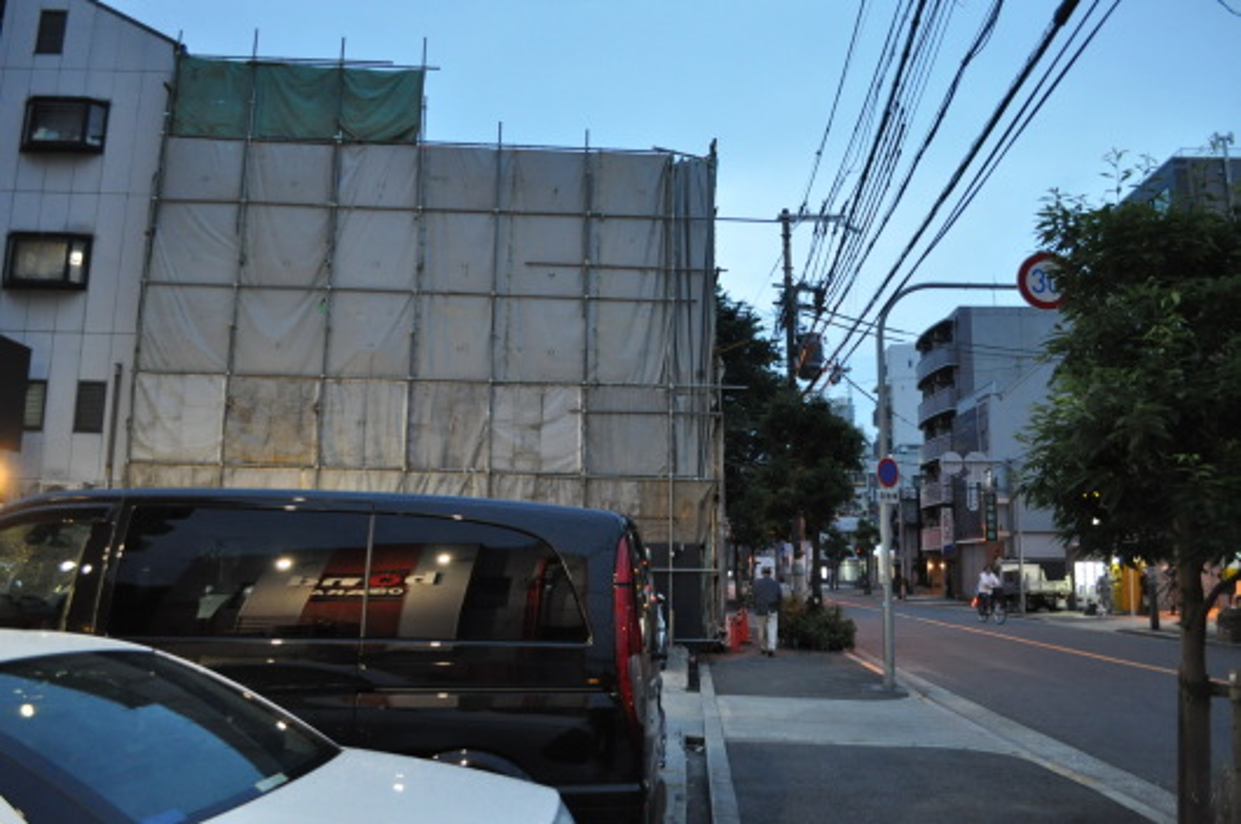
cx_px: 620
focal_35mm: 27
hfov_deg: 67.4
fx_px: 930
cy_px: 412
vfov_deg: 47.8
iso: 1600
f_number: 3.5
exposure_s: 1/30
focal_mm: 18
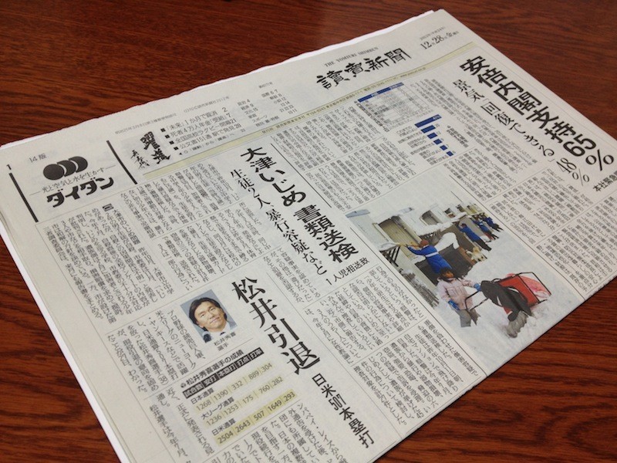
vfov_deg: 40.7
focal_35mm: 35
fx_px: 624
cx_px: 308
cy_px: 232
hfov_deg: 52.6
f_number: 2.4
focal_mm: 4.28
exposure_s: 1/20
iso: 50
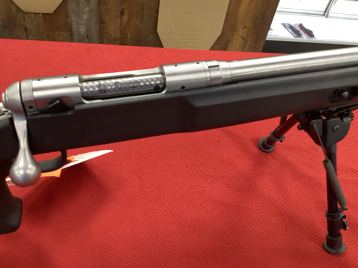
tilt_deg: -42.3
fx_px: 321
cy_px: 134
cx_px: 179
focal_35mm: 31
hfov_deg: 58.4
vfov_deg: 45.4
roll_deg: -14.3
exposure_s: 1/60
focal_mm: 3.3
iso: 320
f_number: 2.4
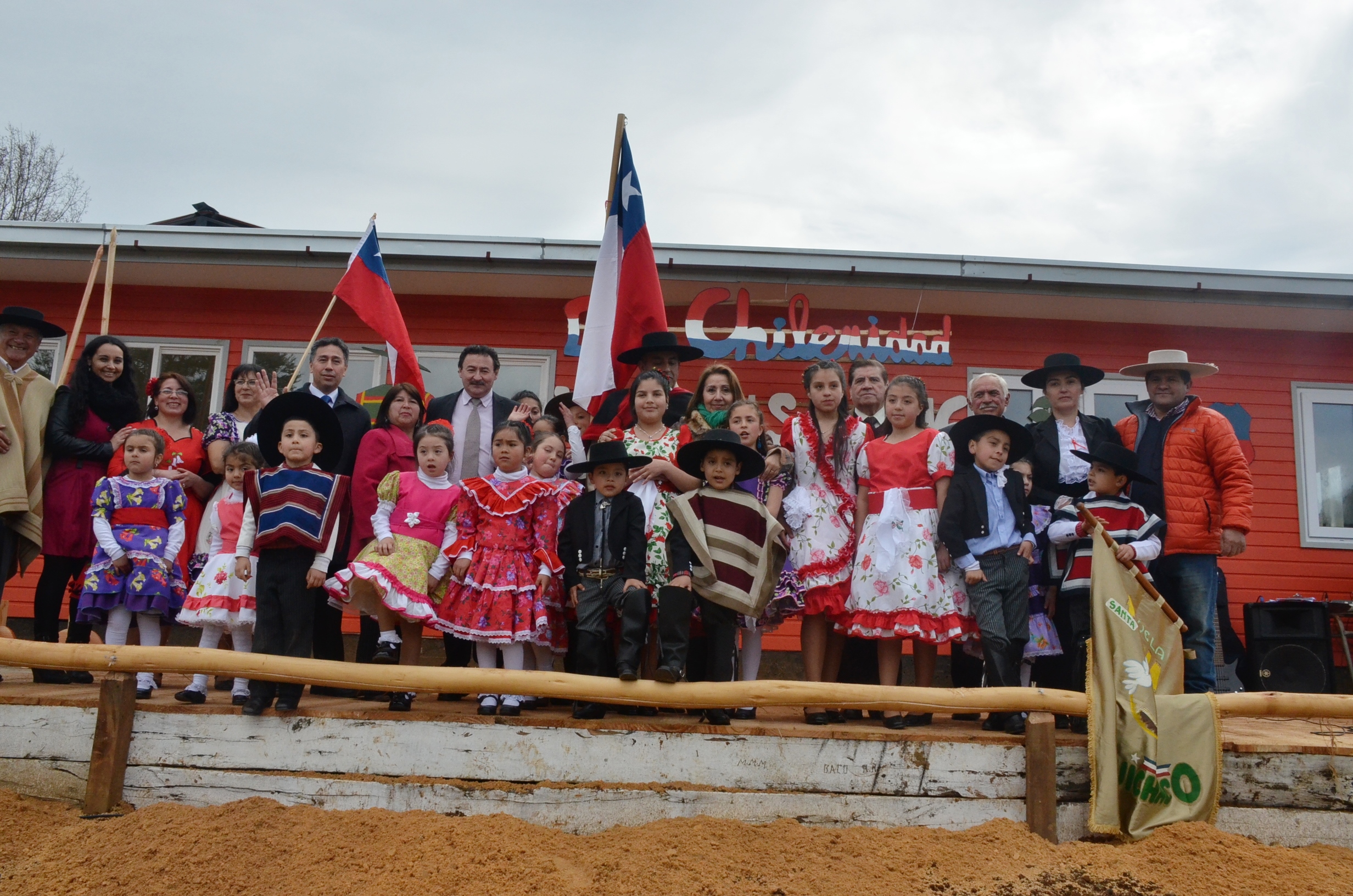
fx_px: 1125
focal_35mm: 30
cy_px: 448
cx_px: 676
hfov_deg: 62.0
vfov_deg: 43.4
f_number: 13
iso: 800
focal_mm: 20
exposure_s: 1/800
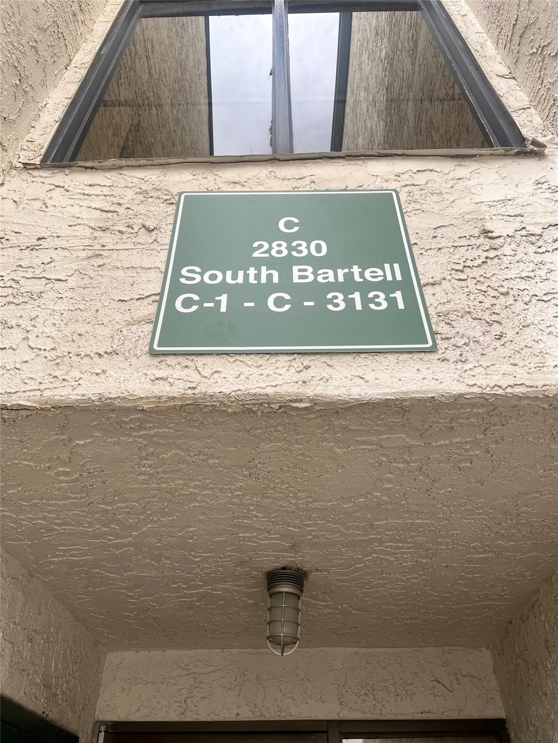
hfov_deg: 53.1
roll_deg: +0.3
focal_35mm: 26
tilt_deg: +41.5
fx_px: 559
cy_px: 372
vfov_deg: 67.3
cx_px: 279
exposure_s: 1/924
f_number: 1.5
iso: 50
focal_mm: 5.7
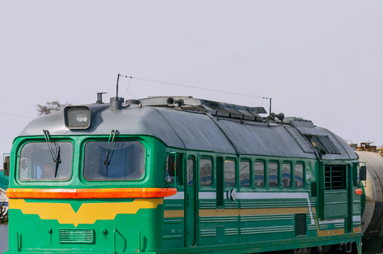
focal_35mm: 180
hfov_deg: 11.4
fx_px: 1911
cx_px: 301
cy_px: 151
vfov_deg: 7.6
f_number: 9
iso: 160
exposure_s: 1/500
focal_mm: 48
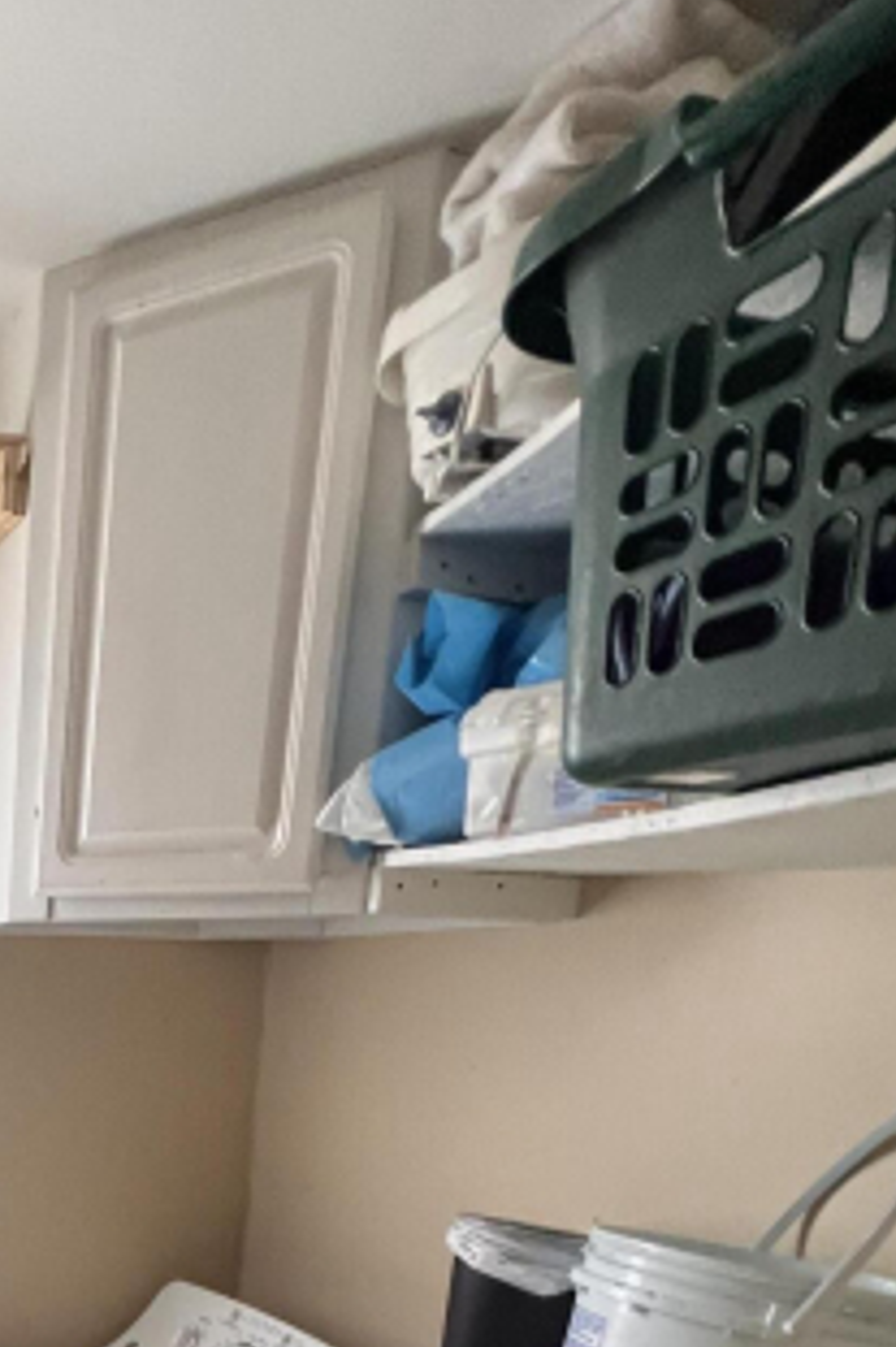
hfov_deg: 36.1
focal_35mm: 29
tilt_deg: -13.6
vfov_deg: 53.1
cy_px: 1284
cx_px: -151
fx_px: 1084
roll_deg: +0.1
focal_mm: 1.57
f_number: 1.8
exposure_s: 1/60
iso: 250
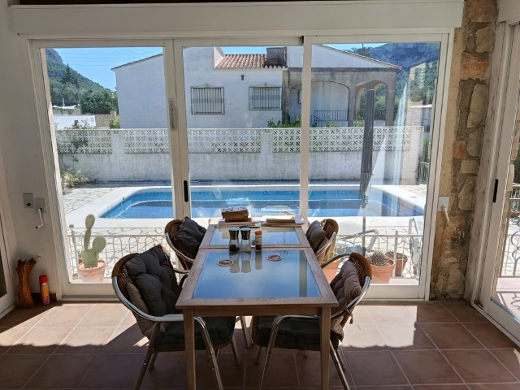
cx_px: 260
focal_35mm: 24
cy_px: 195
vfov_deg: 56.8
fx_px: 361
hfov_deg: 71.6
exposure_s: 1/314
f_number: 1.7
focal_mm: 5.24
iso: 50
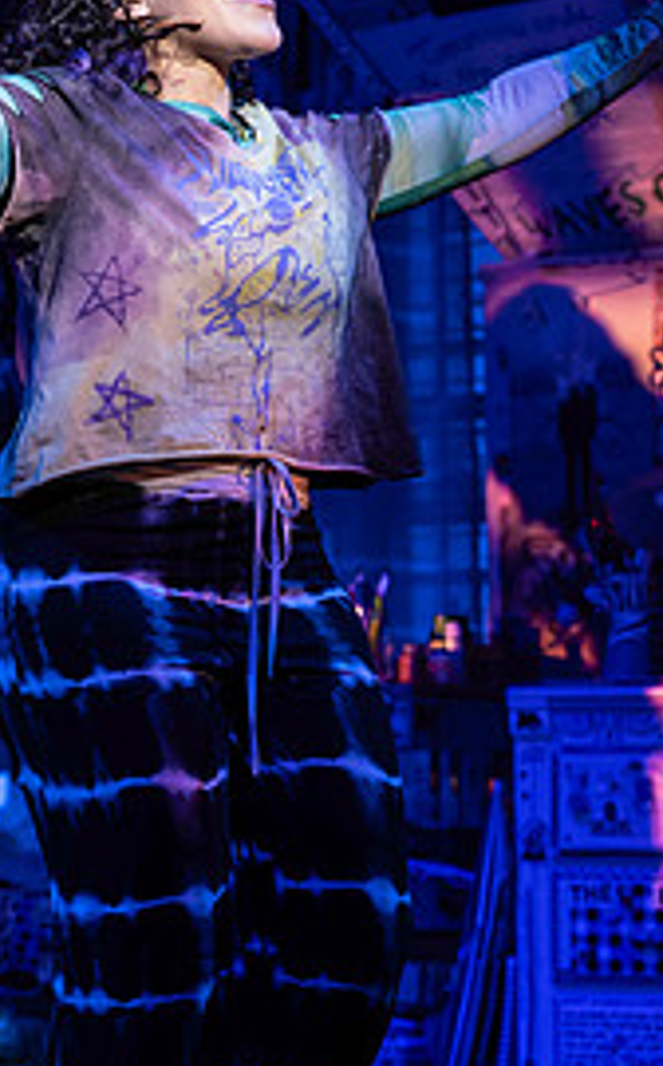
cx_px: 195
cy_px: 584
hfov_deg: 11.0
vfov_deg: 17.5
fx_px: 3451
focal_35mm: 119
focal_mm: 70
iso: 5600
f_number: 4
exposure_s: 1/250
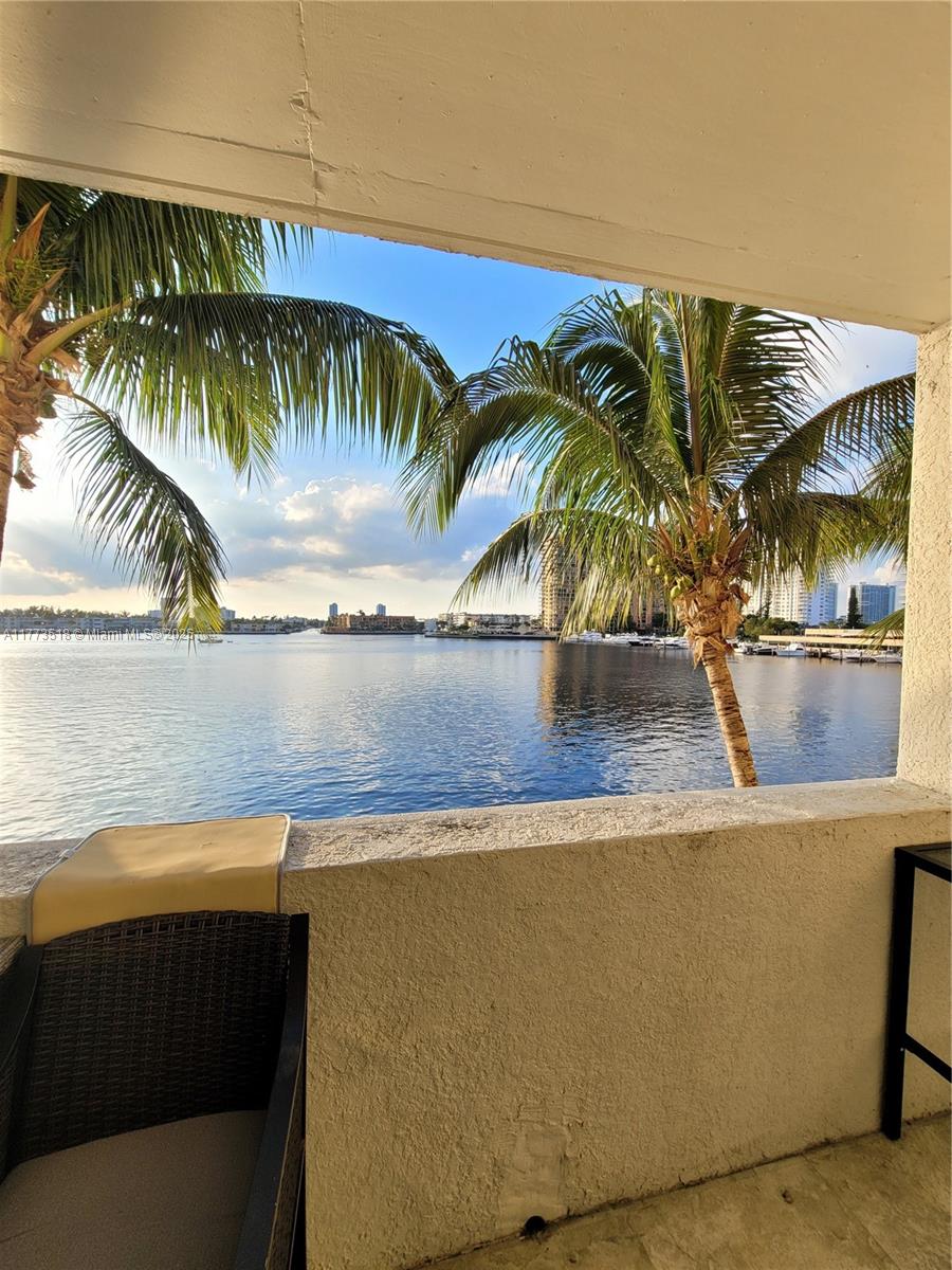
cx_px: 476
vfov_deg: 106.2
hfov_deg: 89.9
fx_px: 477
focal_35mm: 13
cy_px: 635
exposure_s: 1/519
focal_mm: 2.2
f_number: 2.2
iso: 50
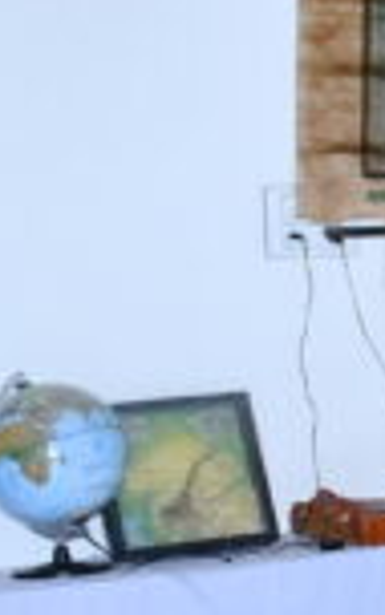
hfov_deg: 6.0
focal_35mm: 186
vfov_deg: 11.3
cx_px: 1516
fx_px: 3123
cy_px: 293
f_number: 8
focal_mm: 18
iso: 800
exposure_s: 1/160
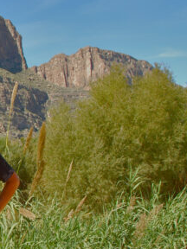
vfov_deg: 25.2
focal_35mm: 77
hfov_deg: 17.5
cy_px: 164
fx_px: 555
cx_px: -77
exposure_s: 1/250
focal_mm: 20
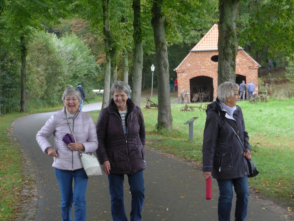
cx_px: 148
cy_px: 110
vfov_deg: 14.2
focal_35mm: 104
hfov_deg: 18.9
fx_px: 883
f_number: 4.8
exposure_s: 1/320
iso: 640
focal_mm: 20.4
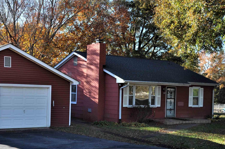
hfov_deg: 37.1
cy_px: 98
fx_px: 331
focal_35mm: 53
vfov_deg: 25.3
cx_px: 72
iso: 200
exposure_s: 1/200
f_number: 7.1
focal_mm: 24
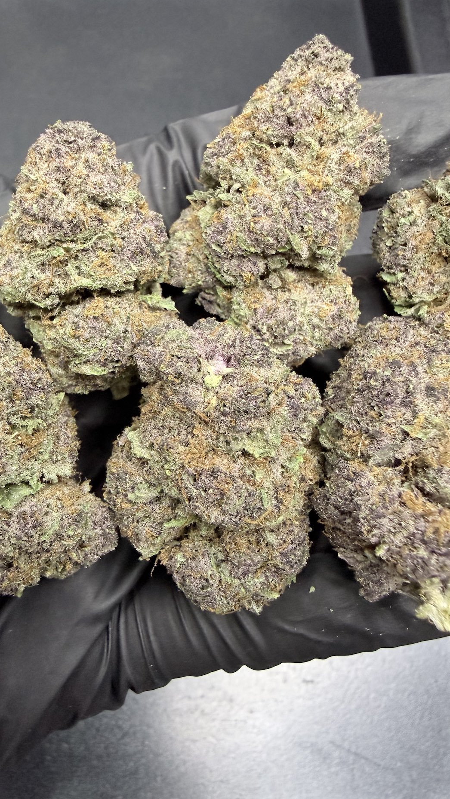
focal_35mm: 27
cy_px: 394
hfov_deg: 42.3
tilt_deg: -69.0
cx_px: 145
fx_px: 573
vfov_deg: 69.9
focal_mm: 2.22
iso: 250
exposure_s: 1/47
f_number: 2.2
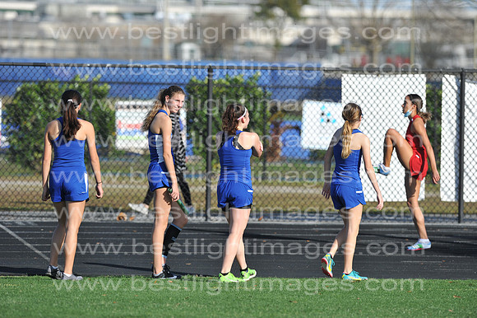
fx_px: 3973
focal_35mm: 300
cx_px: 238
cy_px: 159
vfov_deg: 4.6
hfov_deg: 6.9
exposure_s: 1/3200
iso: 320
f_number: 4.5
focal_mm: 300
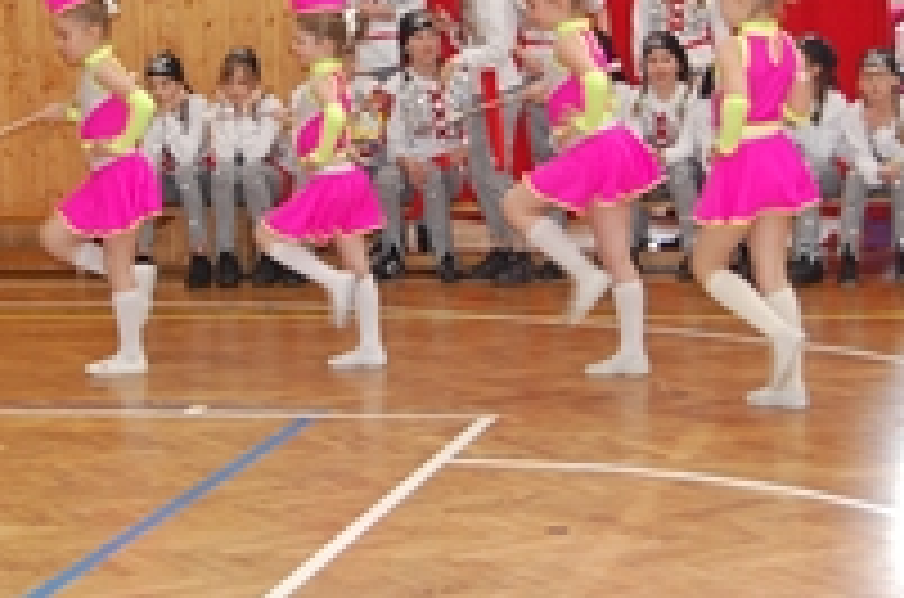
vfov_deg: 12.1
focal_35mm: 112
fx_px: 2806
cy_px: 121
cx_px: 270
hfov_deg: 18.2
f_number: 4.2
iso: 640
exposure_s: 1/60
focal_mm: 30
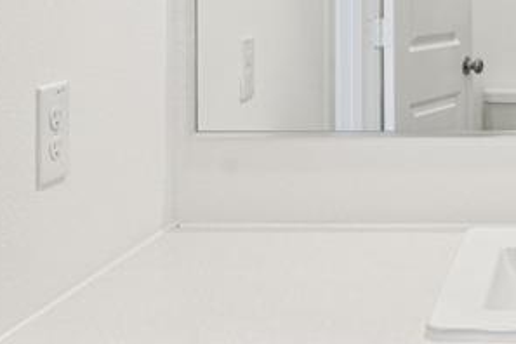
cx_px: 572
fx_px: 1014
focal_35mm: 71
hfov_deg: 26.3
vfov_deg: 18.4
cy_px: -50
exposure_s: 1/30
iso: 400
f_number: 8
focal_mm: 20.5
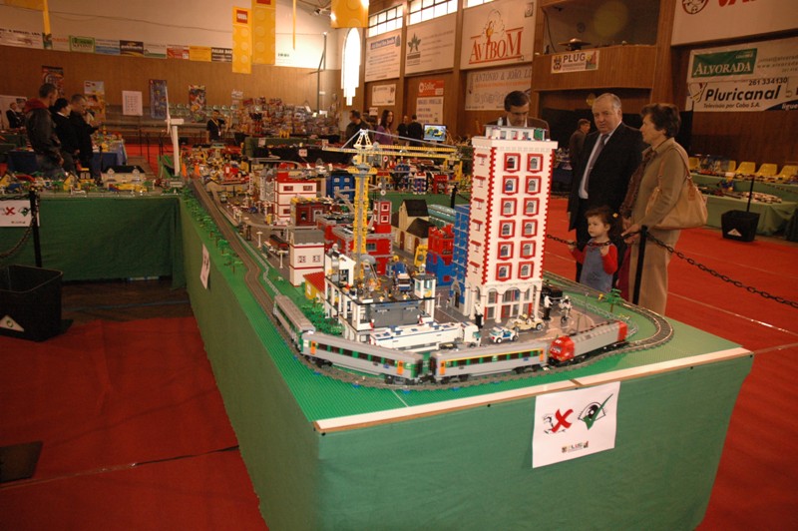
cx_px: 399
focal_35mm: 27
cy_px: 266
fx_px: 598
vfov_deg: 47.9
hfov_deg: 67.4
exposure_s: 1/60
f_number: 4
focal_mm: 18
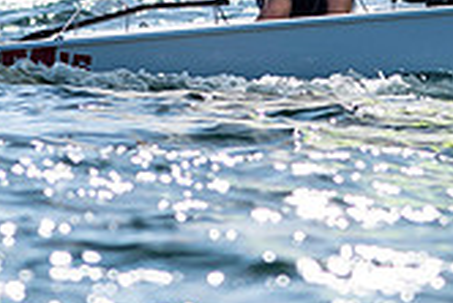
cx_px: 404
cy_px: -116
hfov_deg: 1.3
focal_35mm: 1611
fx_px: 20289
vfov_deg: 0.9
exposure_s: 1/3200
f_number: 5
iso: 200
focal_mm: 300
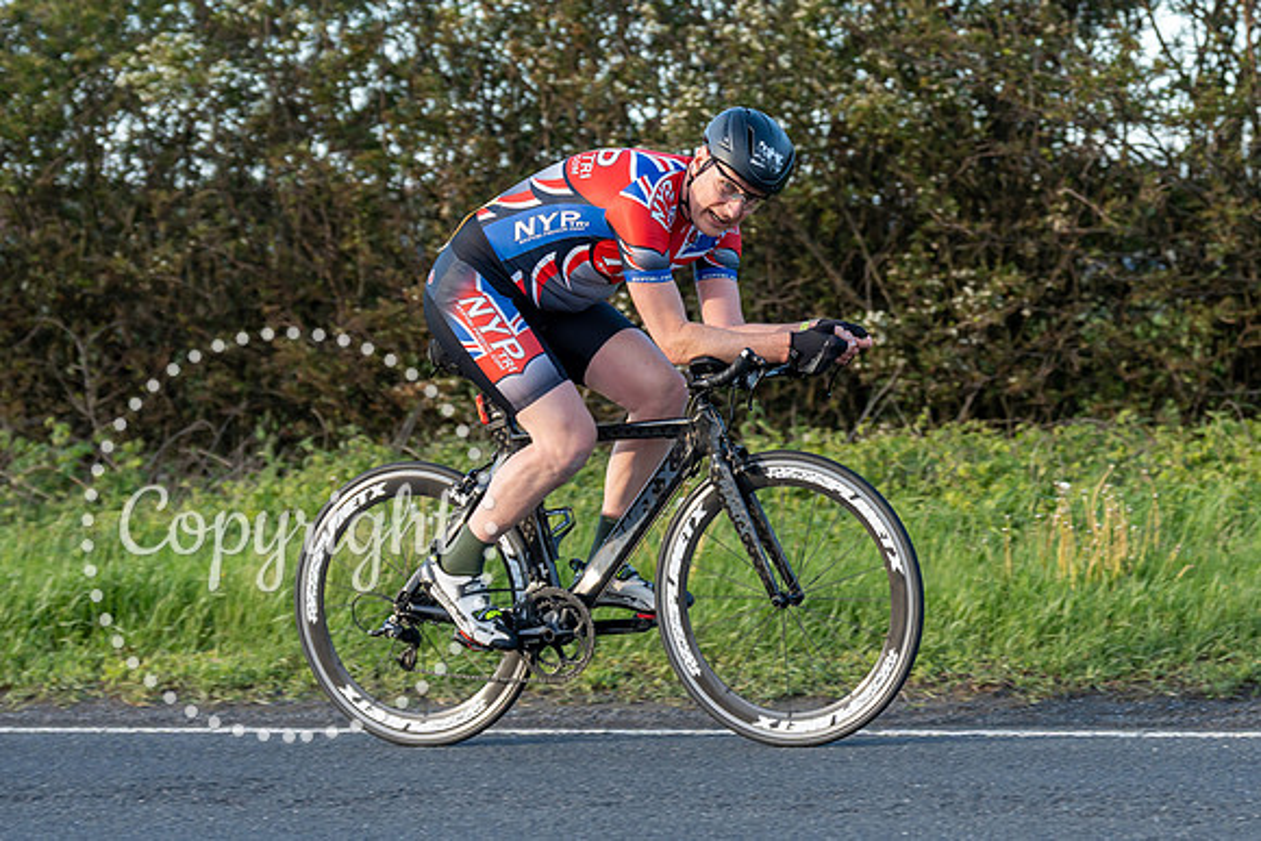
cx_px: 862
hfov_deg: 15.3
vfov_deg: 10.2
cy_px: 285
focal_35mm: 134
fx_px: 4689
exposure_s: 1/1000
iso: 800
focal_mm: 91
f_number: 3.5
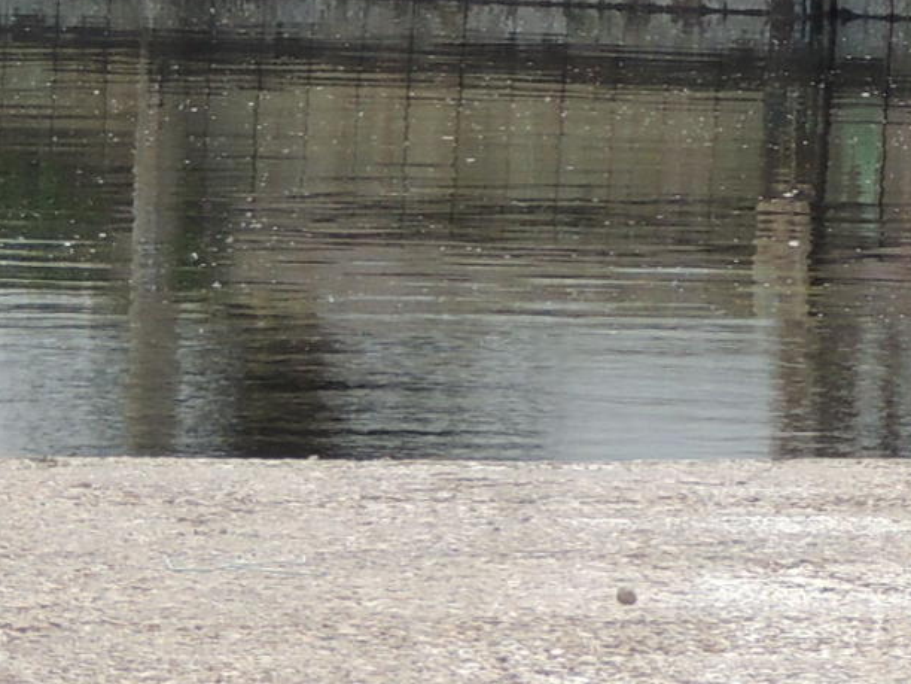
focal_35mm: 760
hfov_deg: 2.6
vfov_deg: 2.0
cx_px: 990
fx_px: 20001
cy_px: -24
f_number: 4.4
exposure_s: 1/250
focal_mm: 27.6
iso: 100
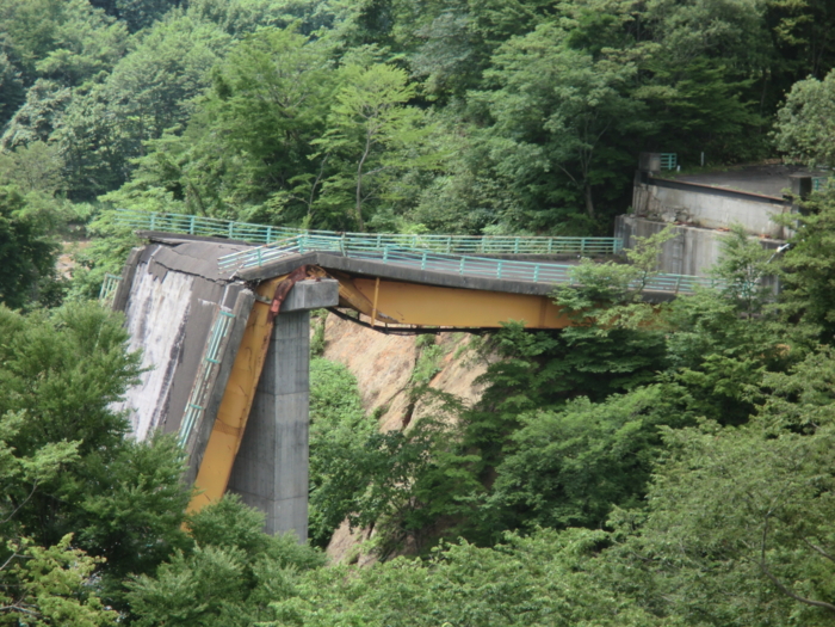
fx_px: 2605
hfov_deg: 18.2
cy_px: 314
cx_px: 418
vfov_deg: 13.7
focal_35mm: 108
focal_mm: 19.6
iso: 50
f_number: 5.9
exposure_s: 1/100
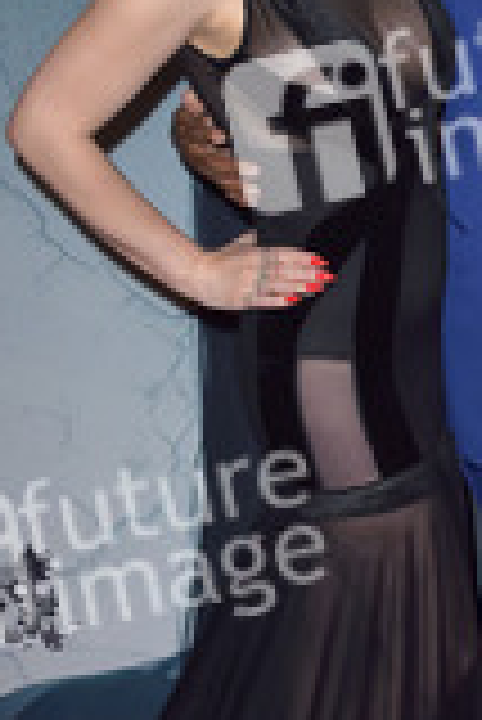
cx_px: 588
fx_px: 1403
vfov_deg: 28.8
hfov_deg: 18.4
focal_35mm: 70
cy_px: 333
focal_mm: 28
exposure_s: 1/250
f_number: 7.1
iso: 250
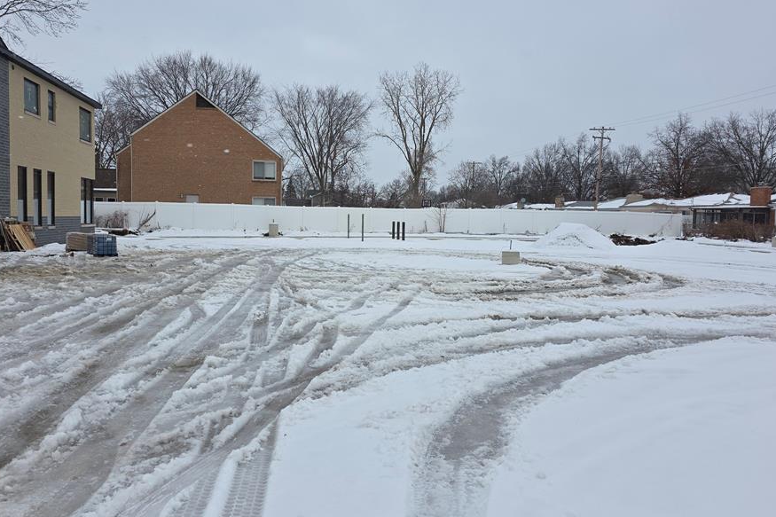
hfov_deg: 65.5
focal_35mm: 28
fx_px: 603
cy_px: 240
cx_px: 375
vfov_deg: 46.4
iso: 12
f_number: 1.7
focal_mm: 6.3
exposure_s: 1/254
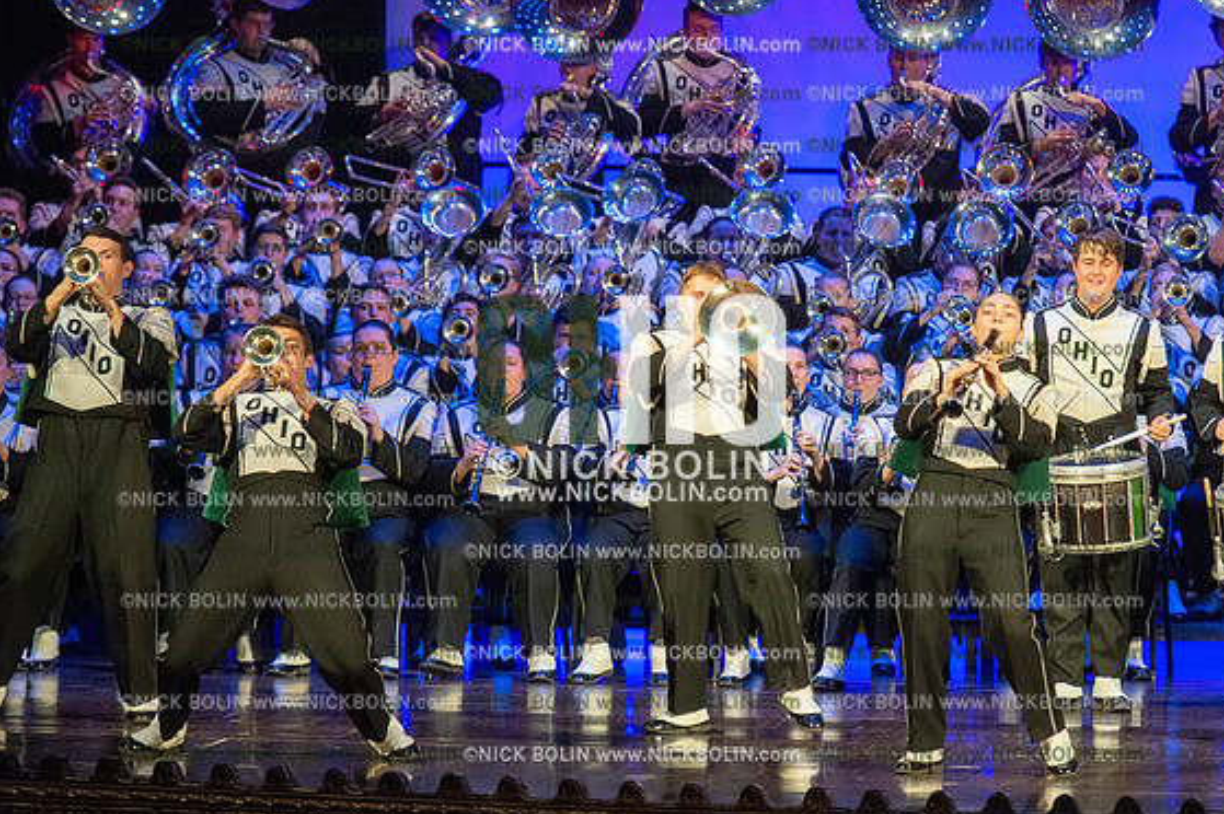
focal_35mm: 249
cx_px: 631
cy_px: 398
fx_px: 8461
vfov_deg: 5.5
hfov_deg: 8.3
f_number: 5.6
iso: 8000
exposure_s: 1/320
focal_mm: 240
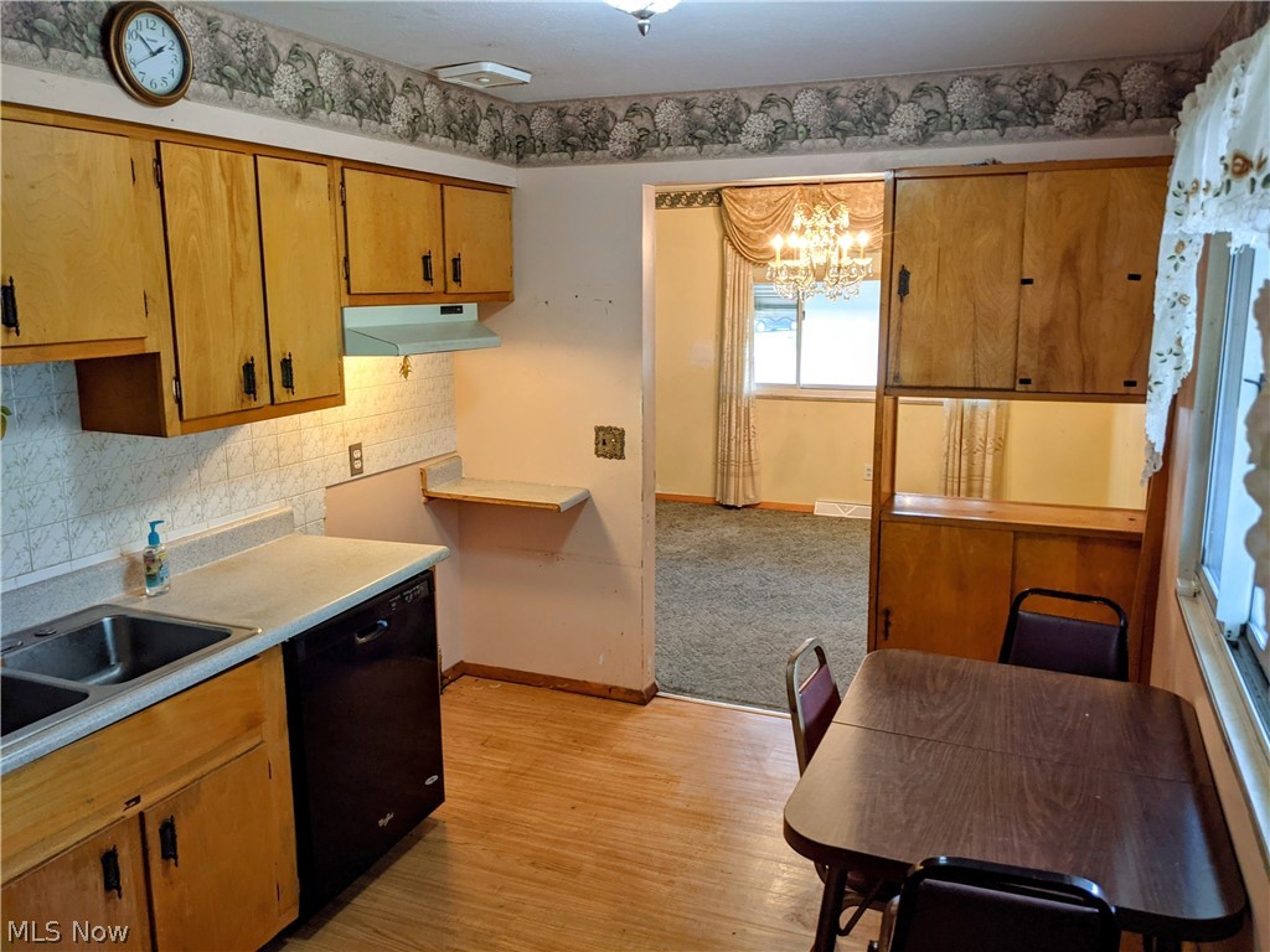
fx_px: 991
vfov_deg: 51.4
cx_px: 635
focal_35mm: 27
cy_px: 476
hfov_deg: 65.3
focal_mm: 4.38
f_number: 1.73
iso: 95
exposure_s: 1/24
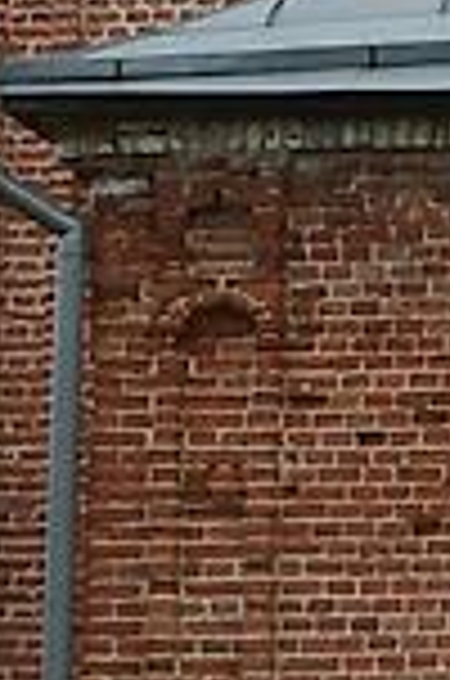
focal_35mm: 299
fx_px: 5631
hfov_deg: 4.5
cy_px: 117
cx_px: 1100
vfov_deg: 6.9
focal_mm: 25
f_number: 8
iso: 100
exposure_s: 1/250
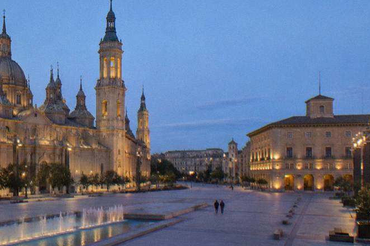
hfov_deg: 37.4
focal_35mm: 53
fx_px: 545
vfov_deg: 25.5
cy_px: 124
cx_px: 145
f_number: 10
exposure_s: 1/200
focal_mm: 35
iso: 500
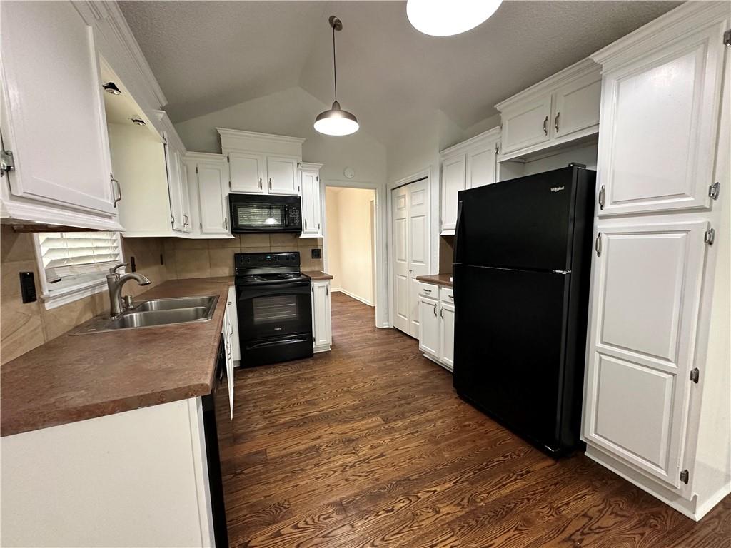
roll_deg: +1.3
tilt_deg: -6.1
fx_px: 296
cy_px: 274
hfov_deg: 102.1
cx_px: 366
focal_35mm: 14
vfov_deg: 85.7
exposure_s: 1/60
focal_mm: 2.22
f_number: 2.2
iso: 400
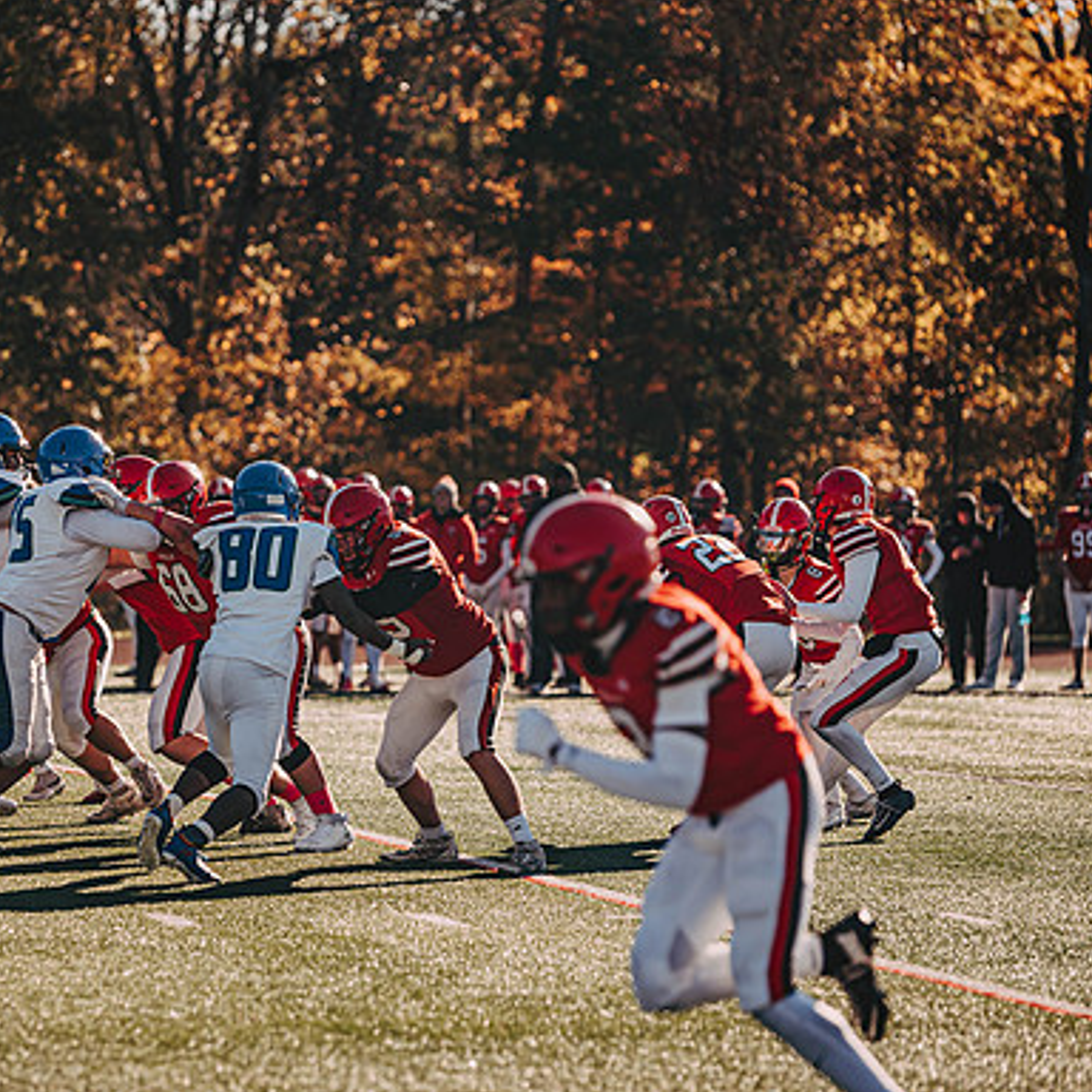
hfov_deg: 8.8
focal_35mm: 199
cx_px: 358
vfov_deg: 8.8
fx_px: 7102
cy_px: 547
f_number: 3.2
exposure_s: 1/2000
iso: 250
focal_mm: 155
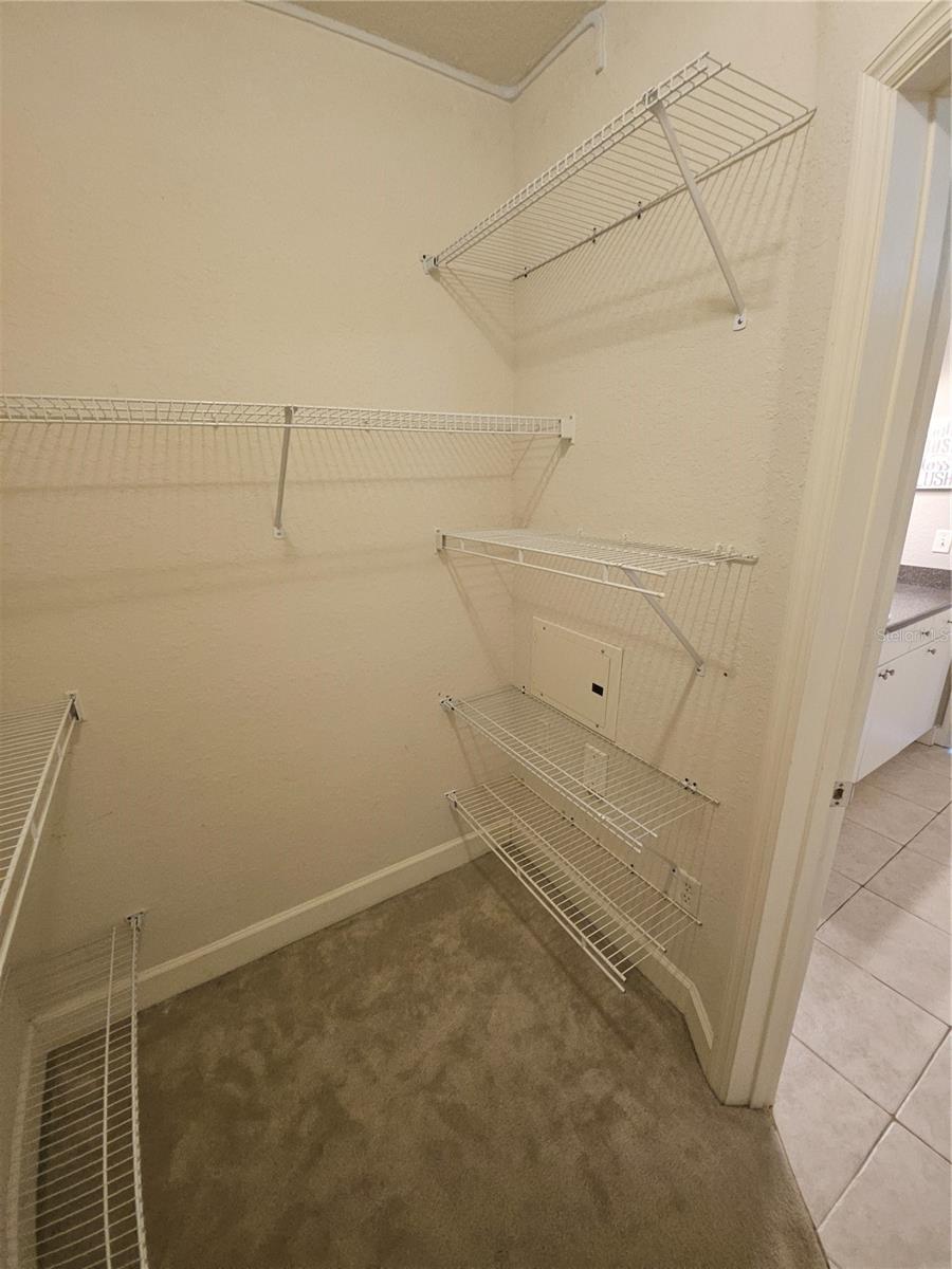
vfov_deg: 106.2
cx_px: 476
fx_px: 477
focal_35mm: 13
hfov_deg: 89.9
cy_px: 634
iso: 320
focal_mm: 1.7
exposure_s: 1/40
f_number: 2.2
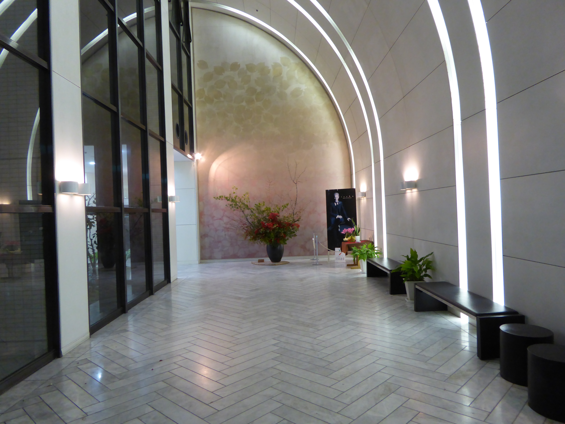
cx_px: 282
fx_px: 408
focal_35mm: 25
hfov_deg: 69.4
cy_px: 212
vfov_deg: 54.9
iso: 400
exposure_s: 1/10
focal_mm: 4.3
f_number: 3.3
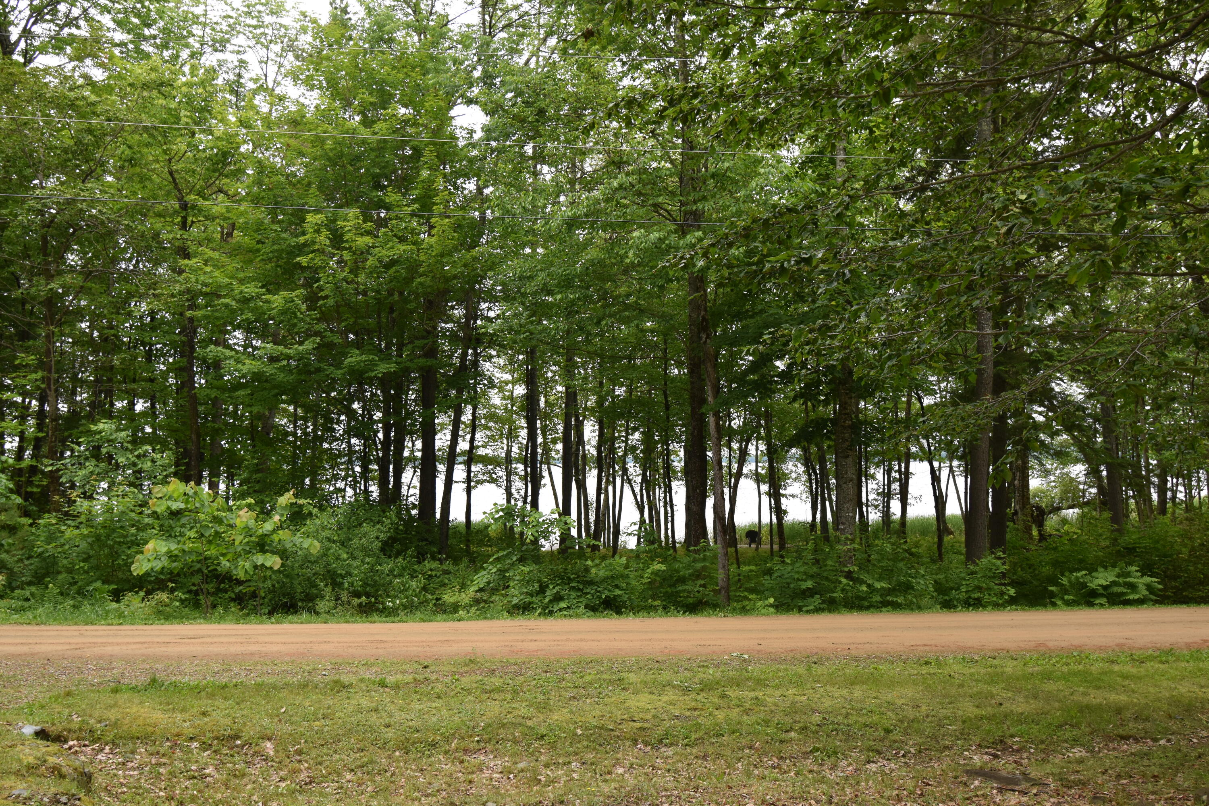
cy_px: 403
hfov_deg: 61.9
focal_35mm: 30
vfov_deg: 43.6
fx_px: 1007
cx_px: 604
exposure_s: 1/200
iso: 400
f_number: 7.1
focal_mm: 20
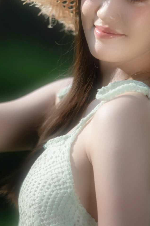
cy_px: 71
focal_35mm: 314
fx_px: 1962
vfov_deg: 6.6
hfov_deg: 4.4
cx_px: 82
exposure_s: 1/1250
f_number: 2.8
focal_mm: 190
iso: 100
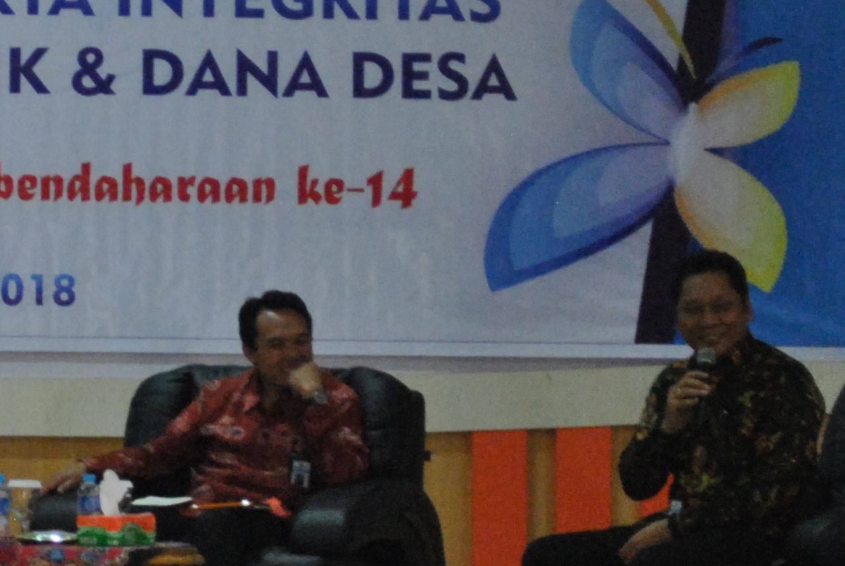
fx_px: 5123
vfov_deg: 6.3
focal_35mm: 218
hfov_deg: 9.3
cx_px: -89
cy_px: 73
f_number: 5.3
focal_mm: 48
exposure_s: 1/30
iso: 1100
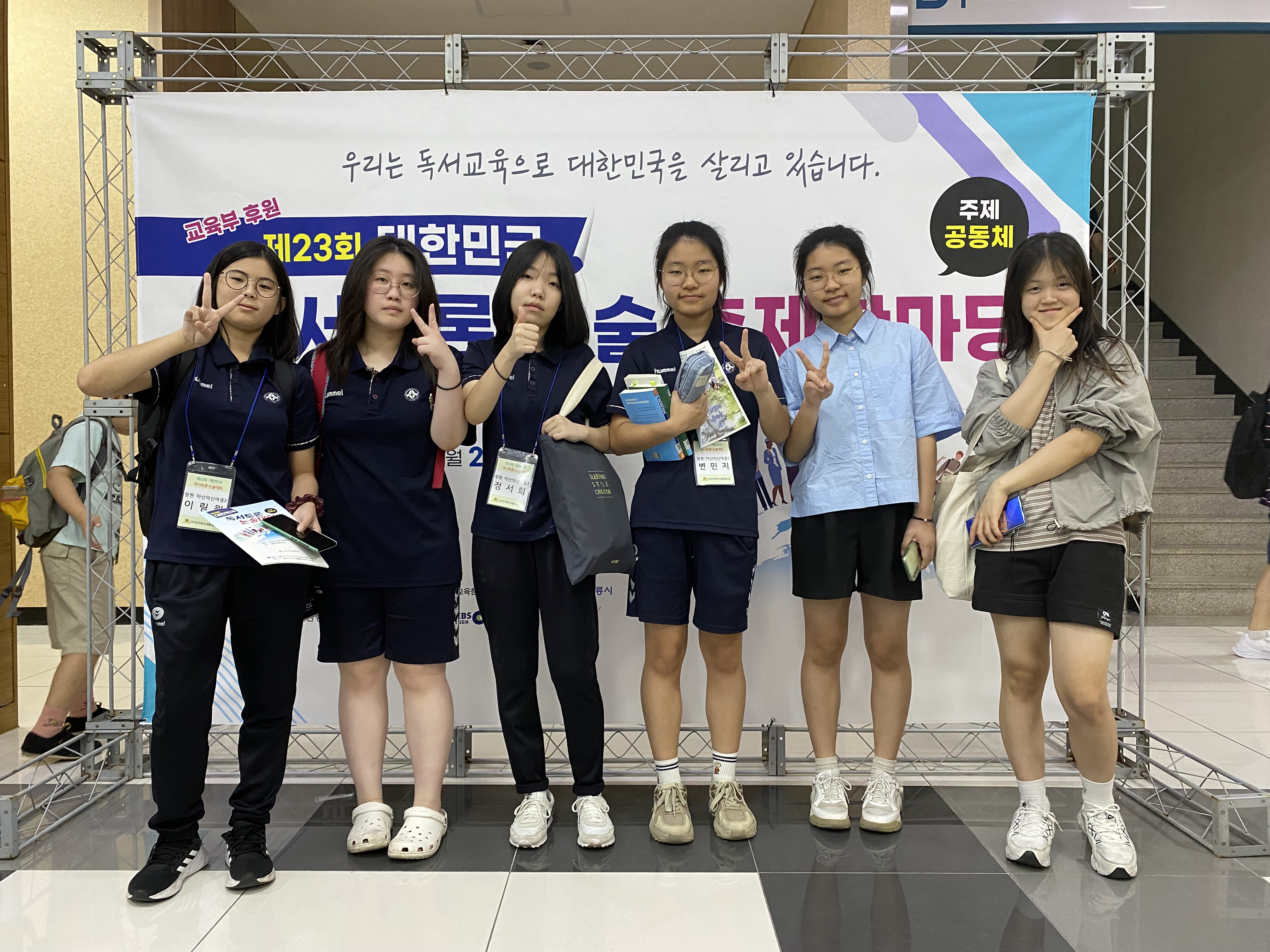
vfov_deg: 53.1
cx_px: 635
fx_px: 954
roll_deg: +0.1
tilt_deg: -1.4
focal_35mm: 26
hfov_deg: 67.3
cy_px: 476
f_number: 1.8
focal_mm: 4.25
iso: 160
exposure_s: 1/60
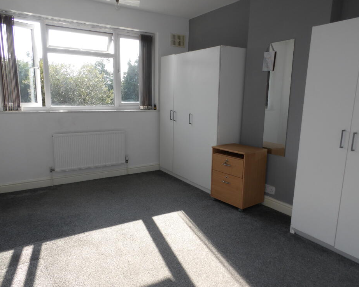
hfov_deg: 66.0
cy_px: 144
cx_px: 177
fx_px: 276
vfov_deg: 54.9
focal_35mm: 26
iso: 100
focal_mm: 4.3
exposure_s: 1/151
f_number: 4.1
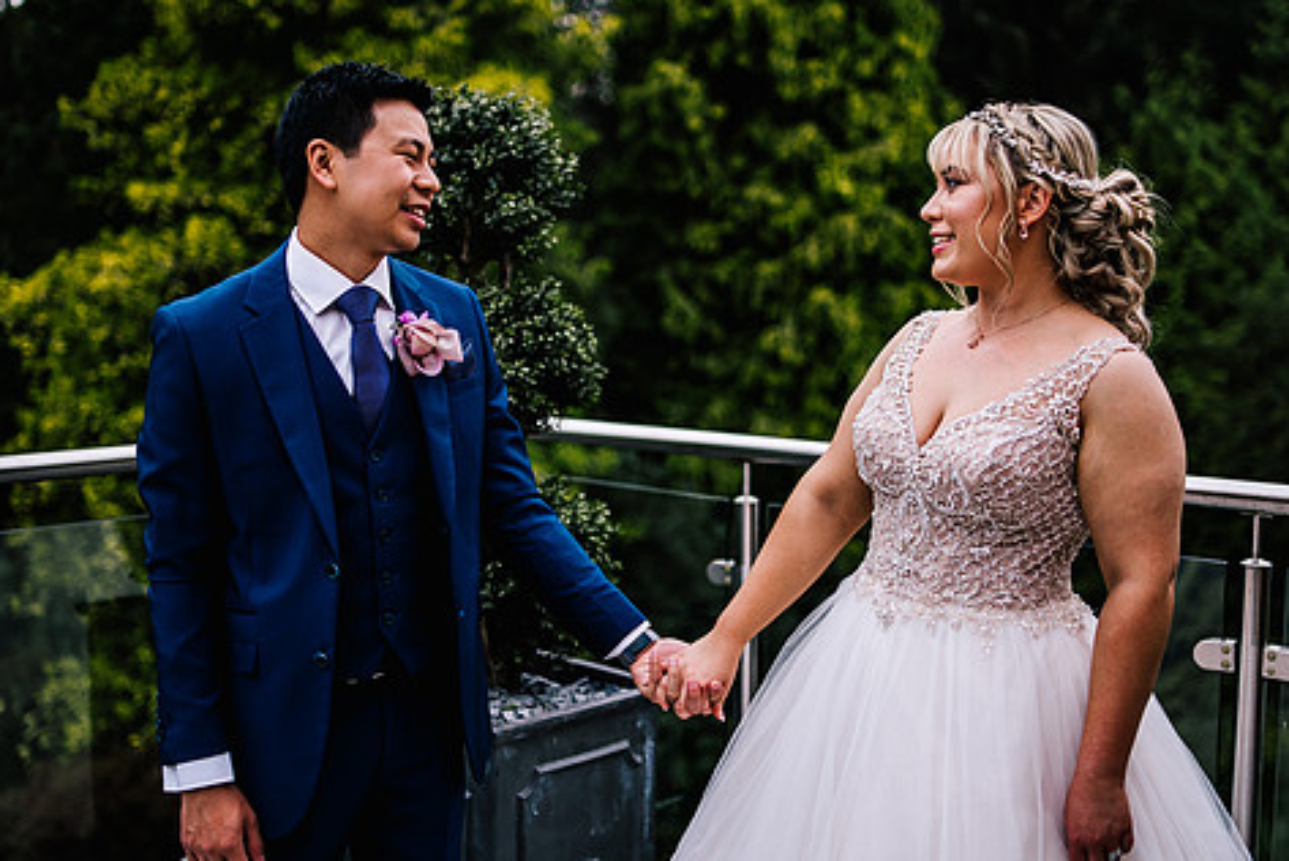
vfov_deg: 29.9
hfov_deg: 43.6
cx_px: 646
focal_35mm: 45
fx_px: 1612
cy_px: 410
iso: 125
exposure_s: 1/250
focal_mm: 35
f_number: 1.4
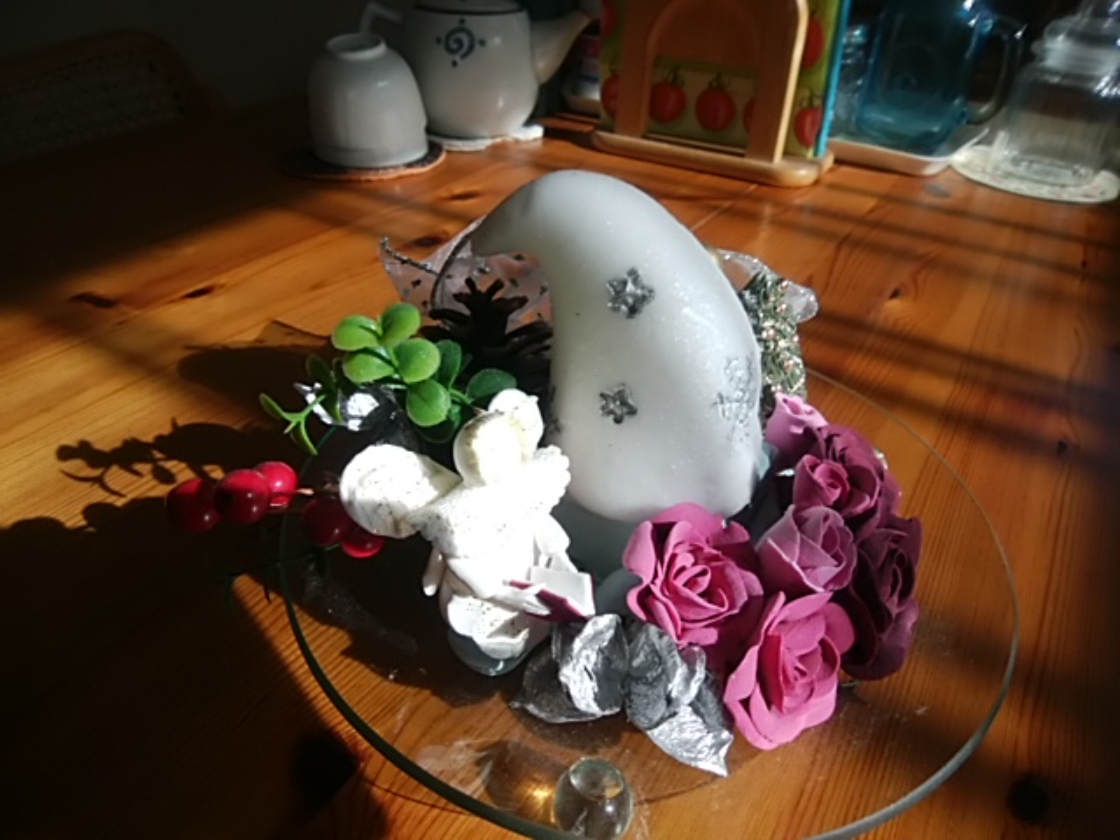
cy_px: 420
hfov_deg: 76.4
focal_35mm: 22
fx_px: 712
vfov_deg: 61.1
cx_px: 560
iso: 32
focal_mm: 3
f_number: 2
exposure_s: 1/360
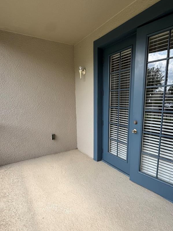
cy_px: 126
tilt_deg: -10.6
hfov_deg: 63.4
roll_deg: +1.1
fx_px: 140
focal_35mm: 21
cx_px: 89
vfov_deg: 78.8
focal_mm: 2.22
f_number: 2.2
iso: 40
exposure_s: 1/219
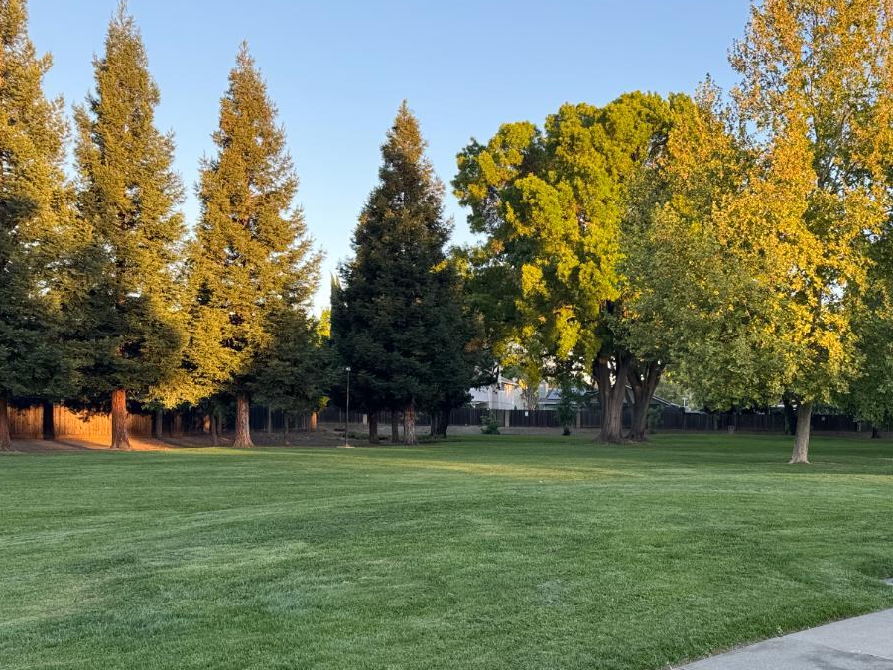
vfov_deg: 35.7
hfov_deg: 44.2
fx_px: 1032
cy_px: 434
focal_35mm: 40
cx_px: 733
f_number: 1.78
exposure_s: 1/425
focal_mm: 6.76
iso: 80
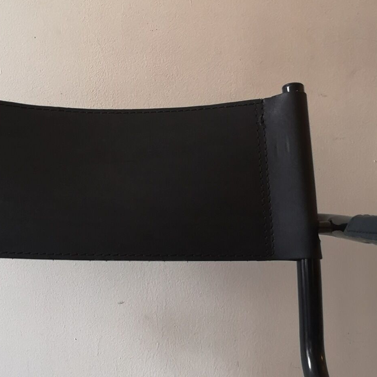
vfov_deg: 33.4
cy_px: 168
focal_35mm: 51
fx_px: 628
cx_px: 110
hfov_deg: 32.9
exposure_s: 1/33.3
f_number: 1.8
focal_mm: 3.95
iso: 400
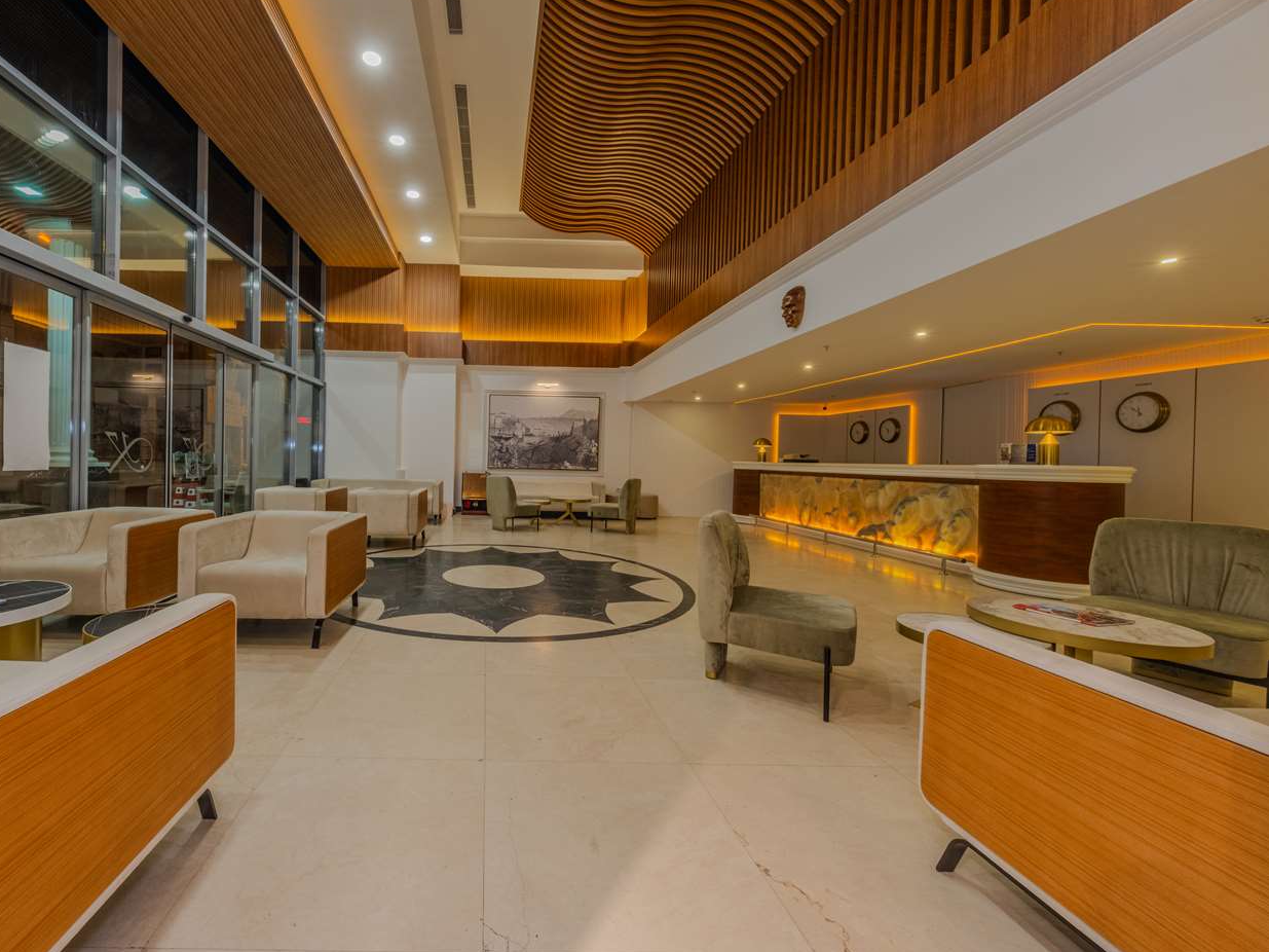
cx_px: 500
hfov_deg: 100.5
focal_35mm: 14
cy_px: 466
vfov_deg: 85.7
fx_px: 513
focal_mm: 8
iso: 320
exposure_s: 1/2.5
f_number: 13
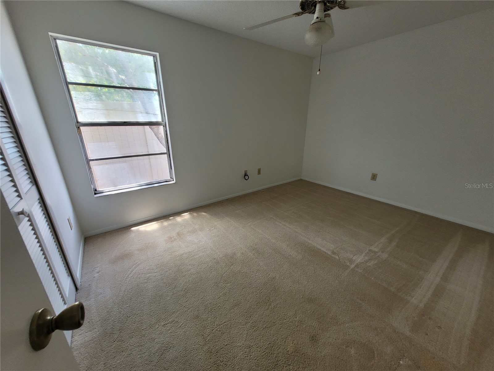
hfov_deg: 106.2
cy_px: 186
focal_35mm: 13
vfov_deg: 89.9
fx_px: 186
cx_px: 247
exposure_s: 1/60
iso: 80
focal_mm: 1.74
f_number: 2.2
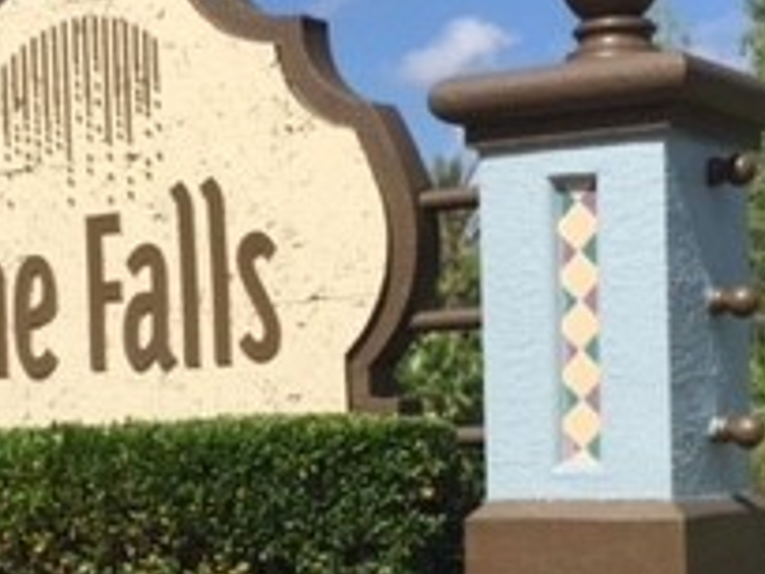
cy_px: 503
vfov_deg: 16.1
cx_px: 251
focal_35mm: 91
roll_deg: -0.4
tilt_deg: -2.3
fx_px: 2011
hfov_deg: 21.5
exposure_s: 1/2639
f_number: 2.2
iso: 32
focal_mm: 4.15
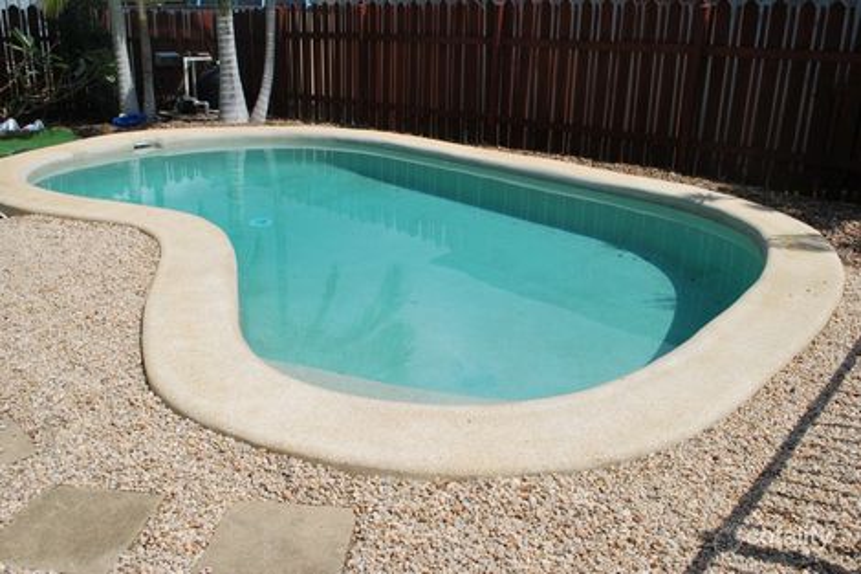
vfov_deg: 39.9
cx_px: 430
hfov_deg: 57.2
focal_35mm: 33
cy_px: 287
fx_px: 789
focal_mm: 22
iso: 100
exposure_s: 1/320
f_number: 9
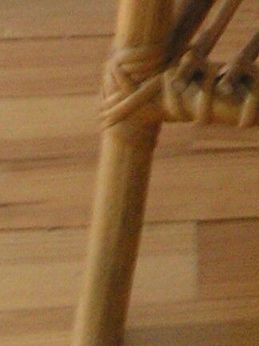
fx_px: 1895
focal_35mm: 190
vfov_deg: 9.8
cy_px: -289
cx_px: 383
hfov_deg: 7.7
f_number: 2.8
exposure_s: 1/20
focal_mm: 6.3
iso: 200
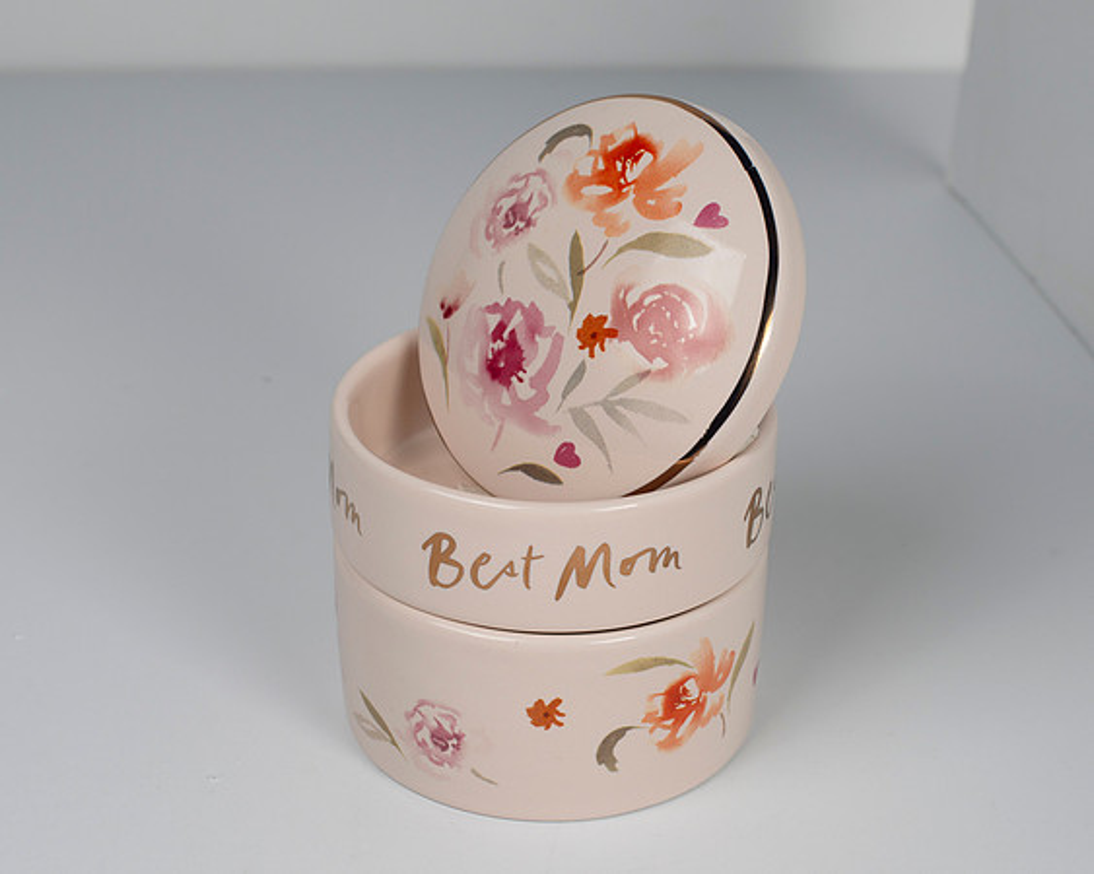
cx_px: 564
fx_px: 2308
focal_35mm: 71
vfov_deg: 21.4
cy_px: 550
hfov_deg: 26.7
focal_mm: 50
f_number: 9
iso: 200
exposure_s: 1/200
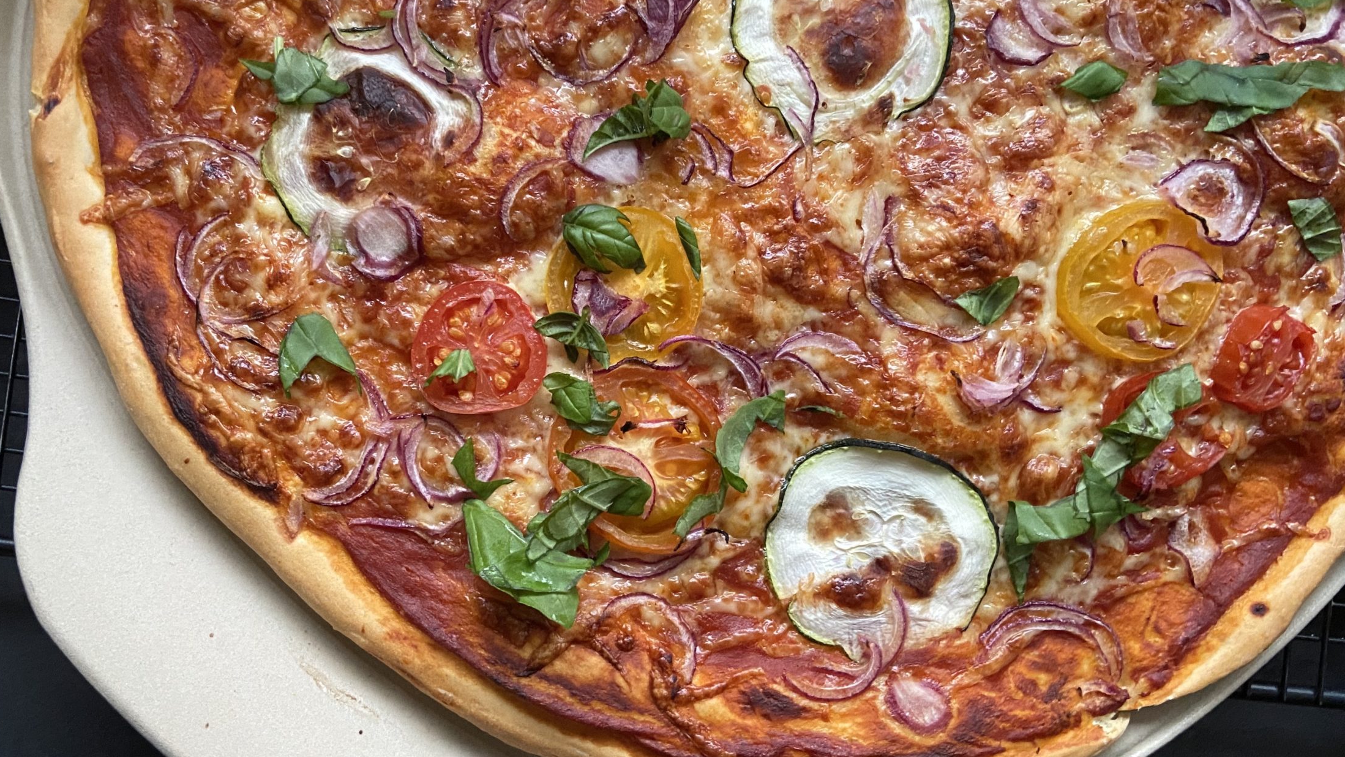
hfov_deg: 59.3
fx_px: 1177
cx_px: 581
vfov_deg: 35.6
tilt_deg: -87.5
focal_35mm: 33
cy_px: 347
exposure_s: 1/33
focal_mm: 4.25
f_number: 1.8
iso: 500
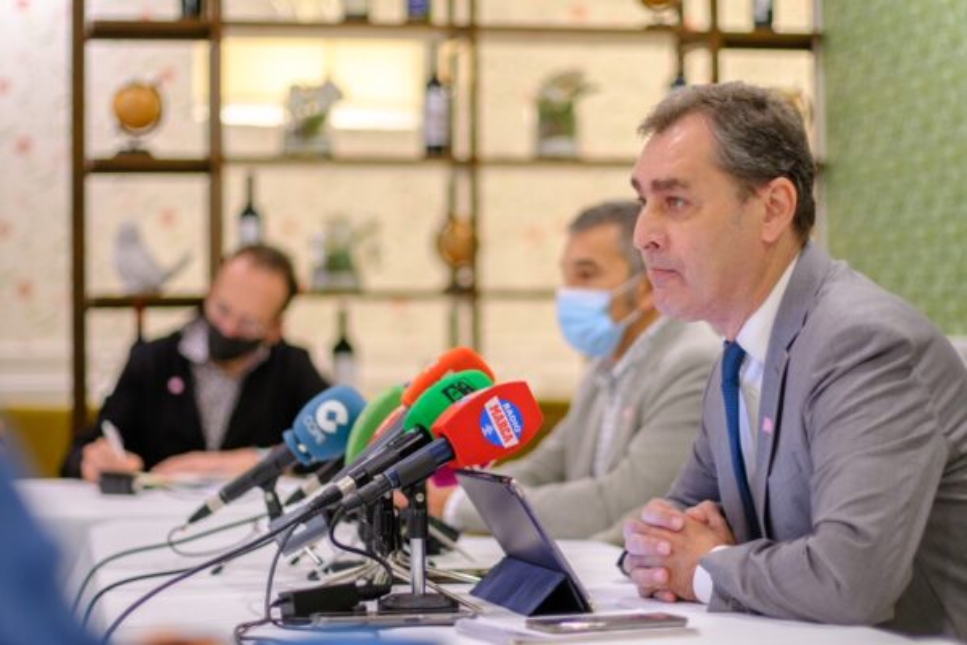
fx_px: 2014
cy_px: 322
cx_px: 484
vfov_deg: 18.2
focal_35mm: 75
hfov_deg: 27.0
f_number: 1.4
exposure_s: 1/125
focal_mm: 50
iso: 400
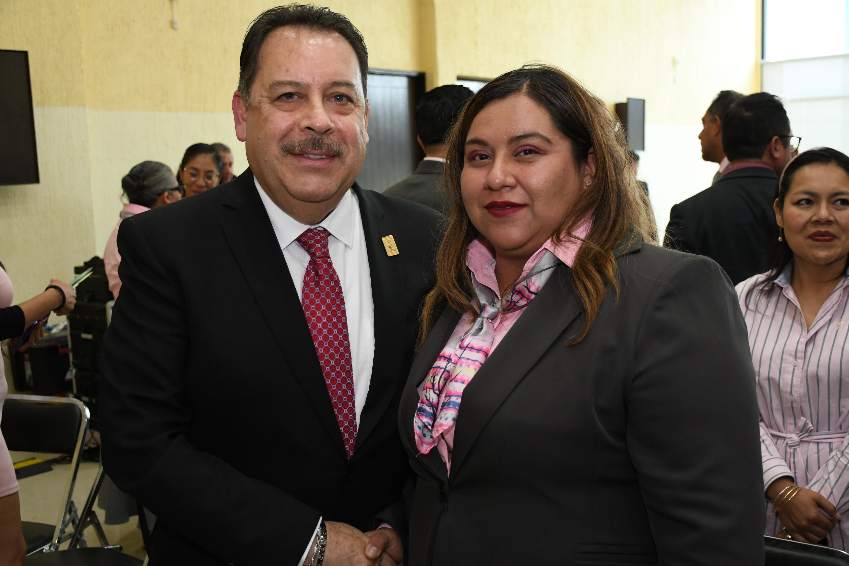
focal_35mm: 40
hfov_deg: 48.5
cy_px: 283
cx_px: 424
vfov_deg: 33.4
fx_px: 943
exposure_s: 1/100
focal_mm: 27
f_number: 4
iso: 1250
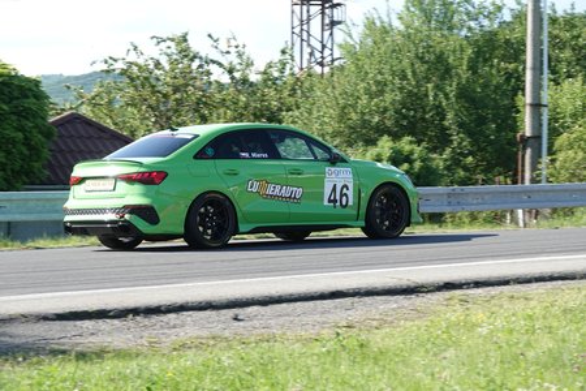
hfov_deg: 14.8
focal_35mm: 139
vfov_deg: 9.9
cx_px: 293
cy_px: 196
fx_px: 2262
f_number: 4
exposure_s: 1/800
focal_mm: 51.14
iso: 320
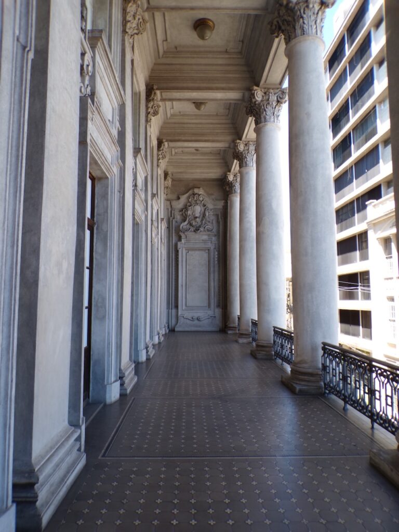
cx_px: 200
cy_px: 266
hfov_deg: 56.8
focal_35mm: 24
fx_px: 369
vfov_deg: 71.6
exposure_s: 1/200
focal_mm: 4.3
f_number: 3
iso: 100
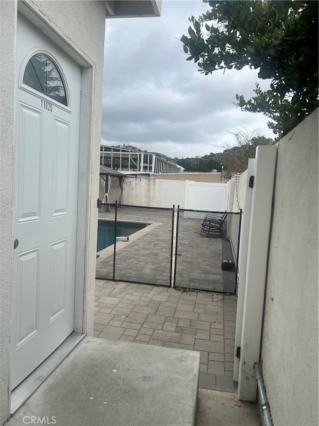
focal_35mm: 26
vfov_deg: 67.3
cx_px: 160
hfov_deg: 53.1
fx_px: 319
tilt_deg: -5.3
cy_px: 213
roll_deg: -2.7
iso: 50
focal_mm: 5.7
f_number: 1.5
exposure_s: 1/3460
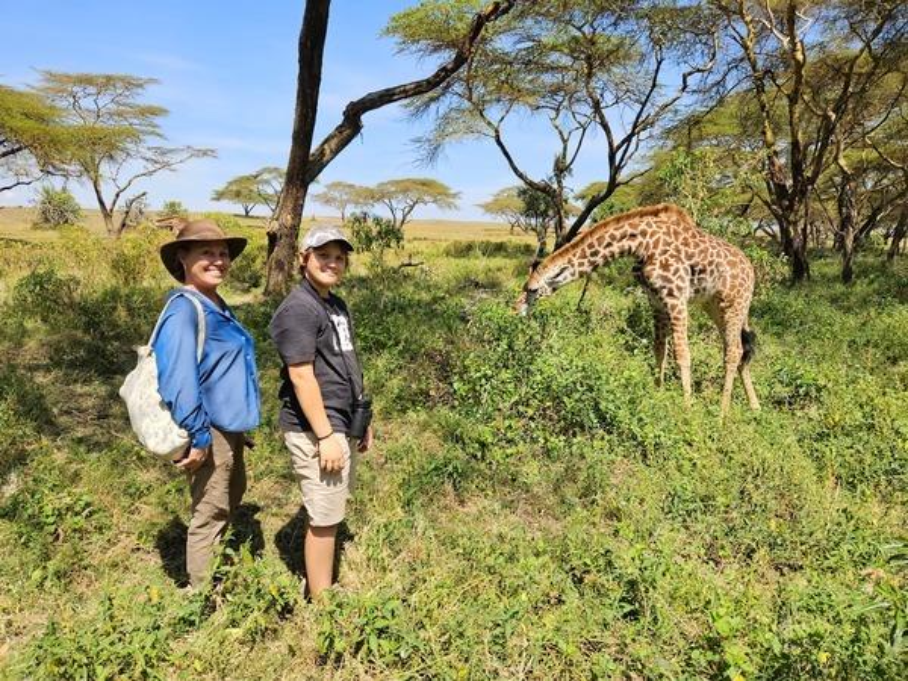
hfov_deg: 73.9
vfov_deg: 58.9
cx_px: 454
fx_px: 603
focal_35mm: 23
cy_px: 340
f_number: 1.8
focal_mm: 5.4
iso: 32
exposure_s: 1/1402
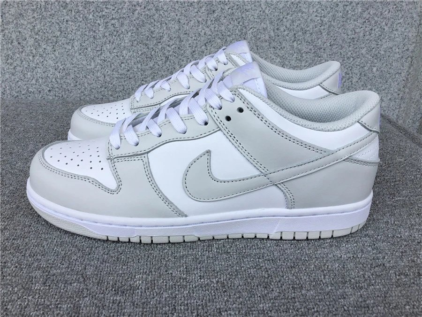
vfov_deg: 45.4
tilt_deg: -26.0
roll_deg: -0.8
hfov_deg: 58.4
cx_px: 211
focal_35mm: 31
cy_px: 158
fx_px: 378
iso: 25
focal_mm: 3.3
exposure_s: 1/471
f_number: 2.4
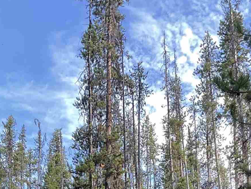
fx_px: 733
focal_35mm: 101
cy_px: 323
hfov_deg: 19.4
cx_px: 115
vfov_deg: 13.4
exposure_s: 1/120
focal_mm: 3
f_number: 1.8
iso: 25
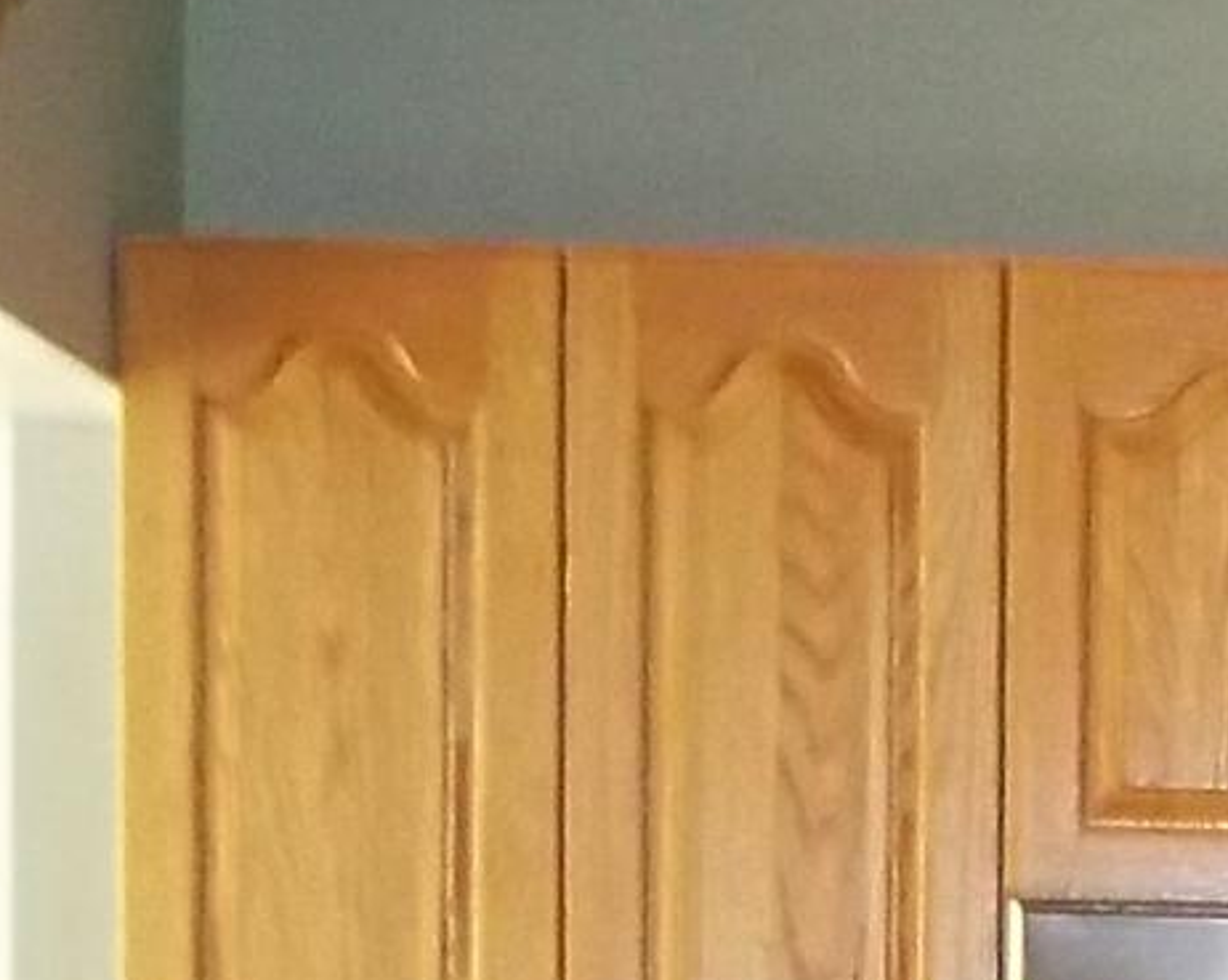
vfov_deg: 7.3
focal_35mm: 203
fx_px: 7373
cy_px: 1883
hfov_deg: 9.2
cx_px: 1922
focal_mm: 5.7
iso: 320
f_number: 2.9
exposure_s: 1/30
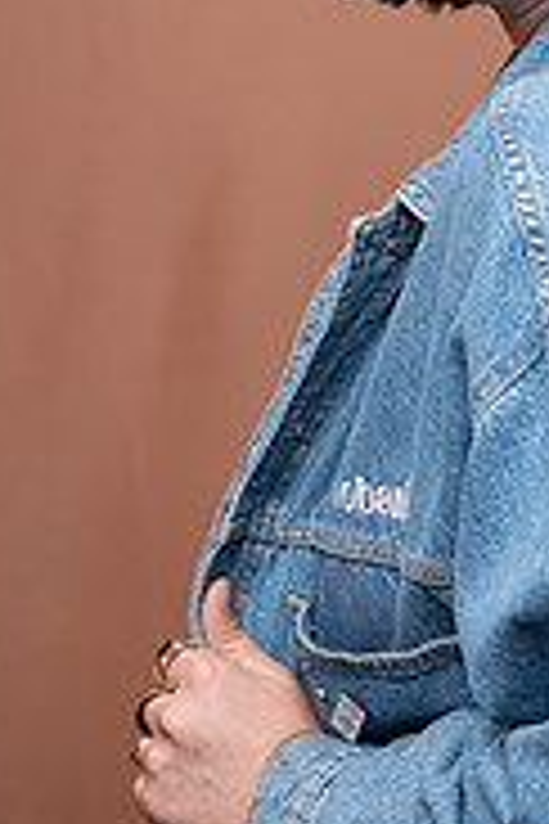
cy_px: 315
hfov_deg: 7.5
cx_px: 540
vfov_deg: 11.3
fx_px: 4163
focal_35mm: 182
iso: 320
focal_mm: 74
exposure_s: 1/160
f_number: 4
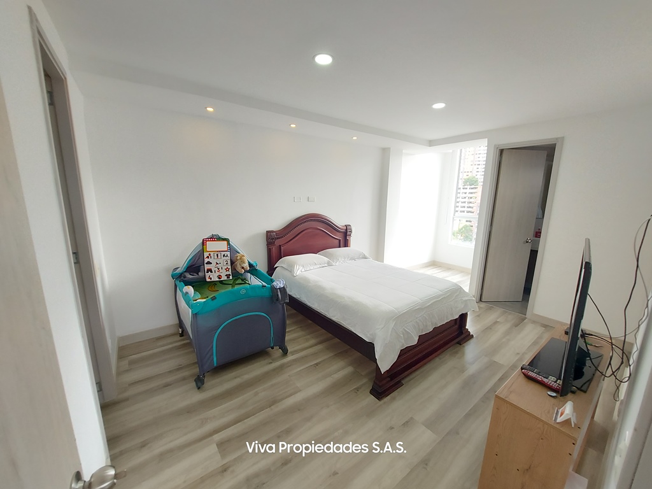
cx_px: 326
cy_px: 244
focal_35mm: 13
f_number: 2.2
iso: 250
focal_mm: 1.74
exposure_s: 1/60
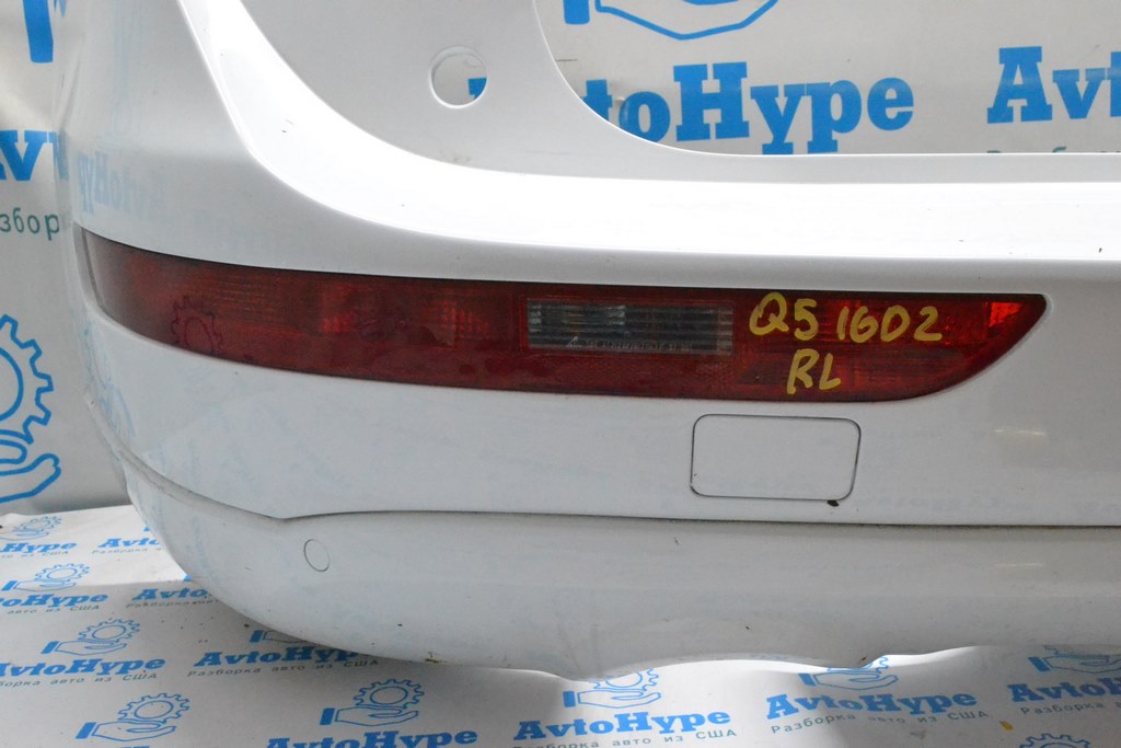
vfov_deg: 36.9
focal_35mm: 36
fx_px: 1121
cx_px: 560
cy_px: 374
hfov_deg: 53.1
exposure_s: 1/100
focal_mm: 24
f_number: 13
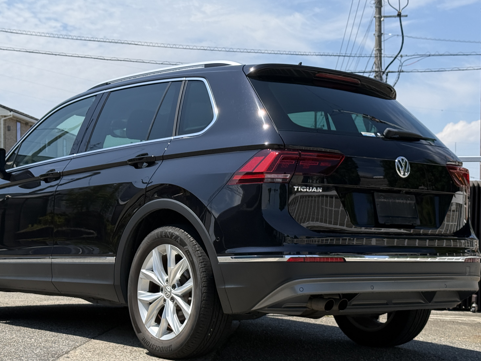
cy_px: 211
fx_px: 917
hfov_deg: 29.4
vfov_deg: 22.2
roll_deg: -0.4
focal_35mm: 66
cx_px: 213
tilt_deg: +0.7
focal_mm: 6.76
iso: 80
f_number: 1.78
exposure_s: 1/4329
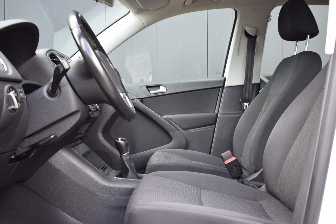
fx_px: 364
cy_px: 112
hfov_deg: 49.6
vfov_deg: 34.2
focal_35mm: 39
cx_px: 168
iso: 400
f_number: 4.5
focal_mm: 26
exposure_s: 1/80
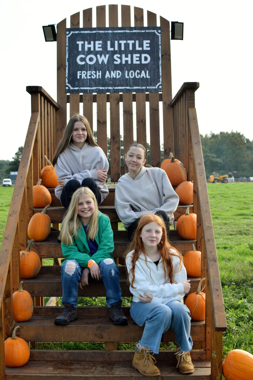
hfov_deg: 25.8
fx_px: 553
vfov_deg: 37.9
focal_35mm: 52
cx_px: 126
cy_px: 190
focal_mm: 35
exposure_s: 1/1250
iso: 400
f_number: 5
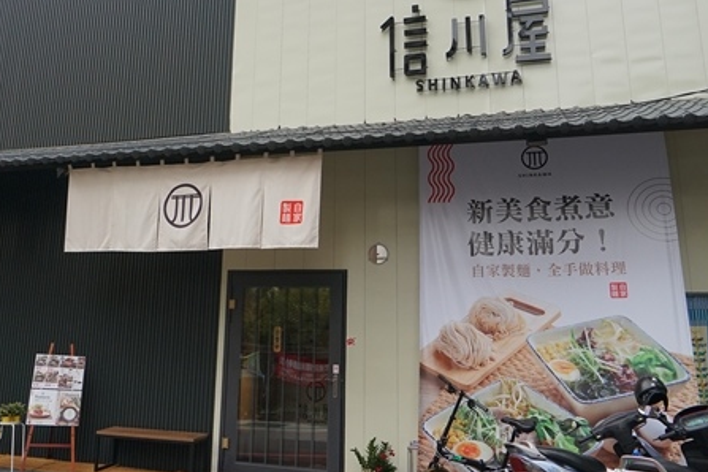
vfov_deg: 38.5
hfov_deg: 55.6
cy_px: 166
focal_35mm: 34
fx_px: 669
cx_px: 299
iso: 640
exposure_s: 1/800
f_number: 6.3
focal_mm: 19
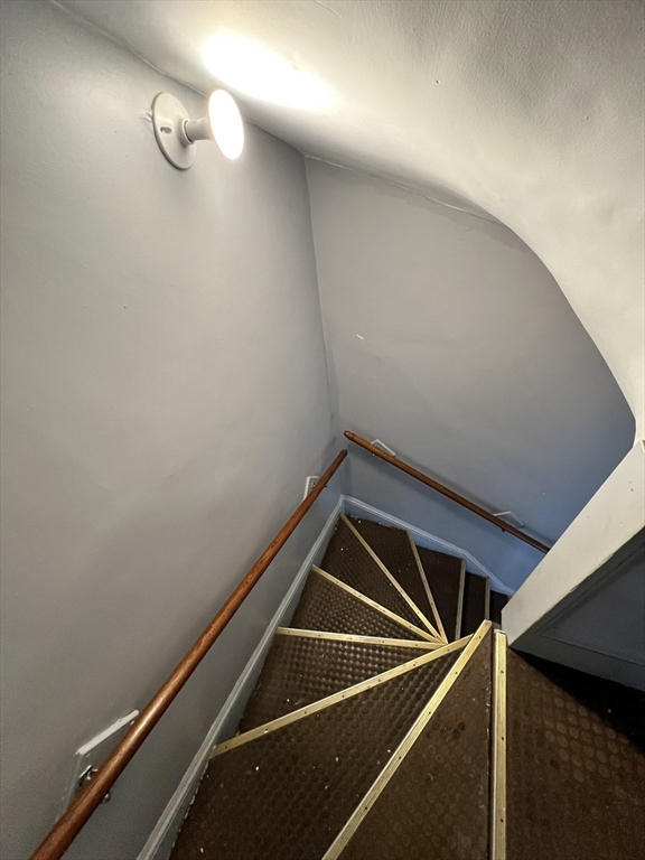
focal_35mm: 13
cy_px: 430
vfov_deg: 106.2
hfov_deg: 89.9
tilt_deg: -45.5
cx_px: 322
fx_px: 323
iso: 400
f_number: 1.8
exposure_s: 1/60
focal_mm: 1.57
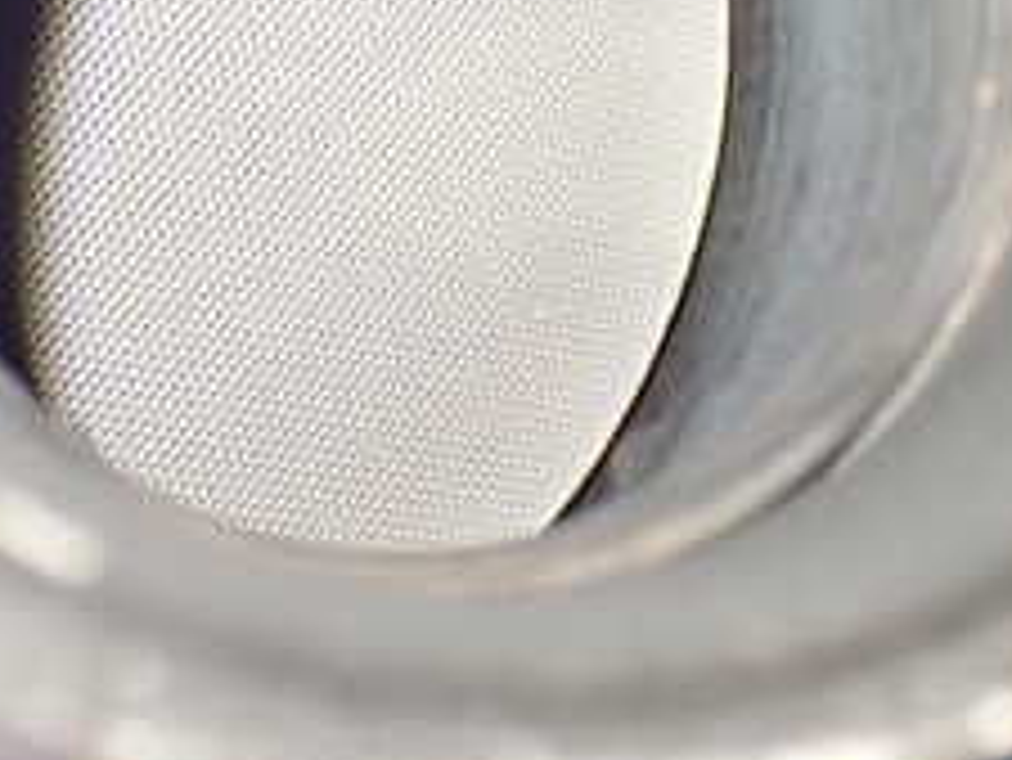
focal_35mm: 80
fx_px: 2340
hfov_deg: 24.4
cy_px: -103
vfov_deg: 17.7
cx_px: 481
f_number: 2.3
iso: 1000
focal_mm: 5.4
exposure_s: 1/30
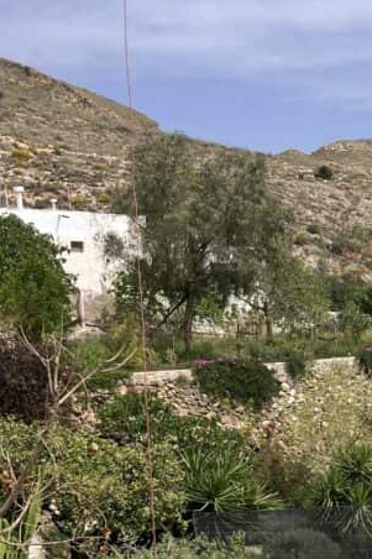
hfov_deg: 19.2
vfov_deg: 30.0
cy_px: 422
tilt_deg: -6.4
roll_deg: +0.3
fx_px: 1024
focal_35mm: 66
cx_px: 472
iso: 32
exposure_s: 1/2208
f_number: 1.8
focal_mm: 3.99
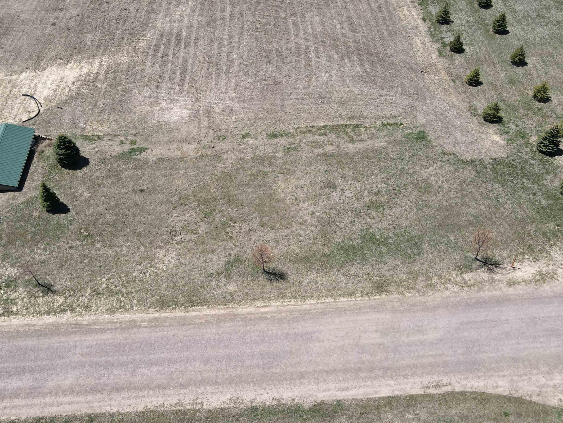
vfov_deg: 45.4
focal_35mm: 31
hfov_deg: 58.1
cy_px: 197
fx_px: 504
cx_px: 237
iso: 100
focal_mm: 4.5
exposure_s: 1/640
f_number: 2.8
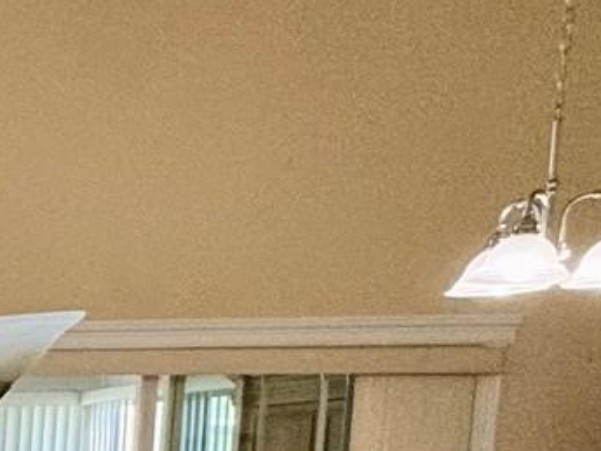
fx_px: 1442
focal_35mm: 83
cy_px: 609
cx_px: -939
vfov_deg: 16.7
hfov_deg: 13.8
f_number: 2.2
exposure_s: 1/120
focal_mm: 2.22
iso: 125
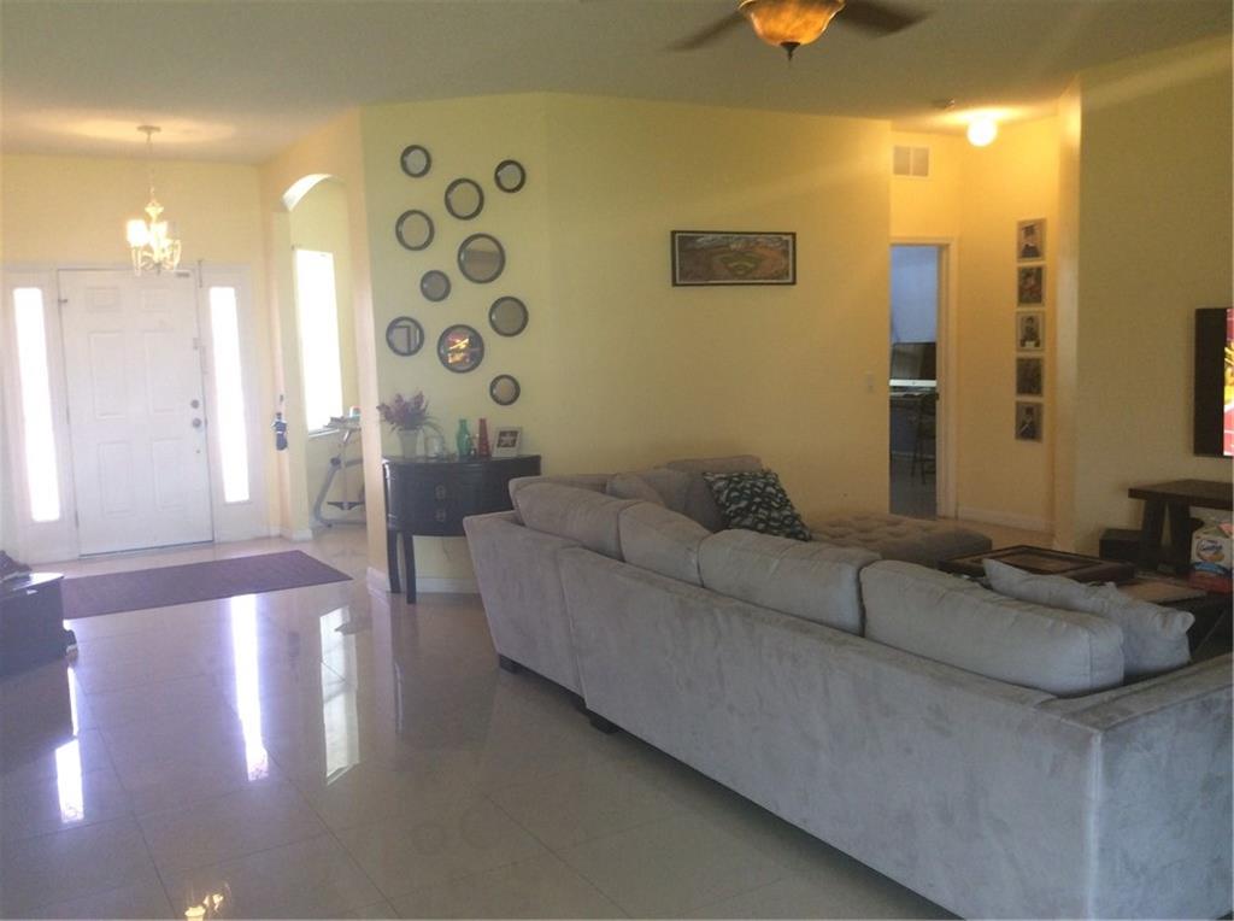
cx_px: 617
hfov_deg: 56.9
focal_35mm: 32
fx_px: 1139
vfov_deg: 44.0
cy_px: 460
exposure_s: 1/24
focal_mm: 3.3
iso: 50
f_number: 2.4
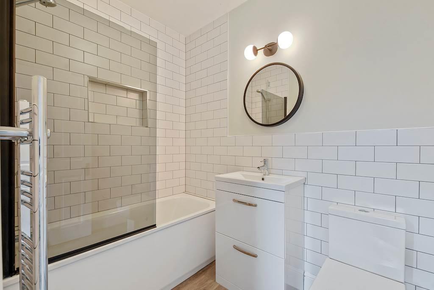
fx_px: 181
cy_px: 145
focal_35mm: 15
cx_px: 217
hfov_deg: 100.4
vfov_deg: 77.3
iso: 200
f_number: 8
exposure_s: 1/2.5
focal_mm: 10
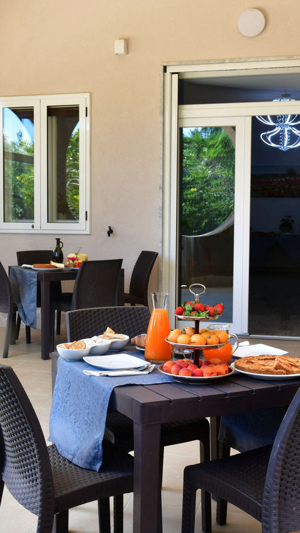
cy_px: 266
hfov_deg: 24.4
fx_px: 693
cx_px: 110
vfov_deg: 42.1
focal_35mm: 49
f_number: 11
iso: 200
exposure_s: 1/13
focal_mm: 31
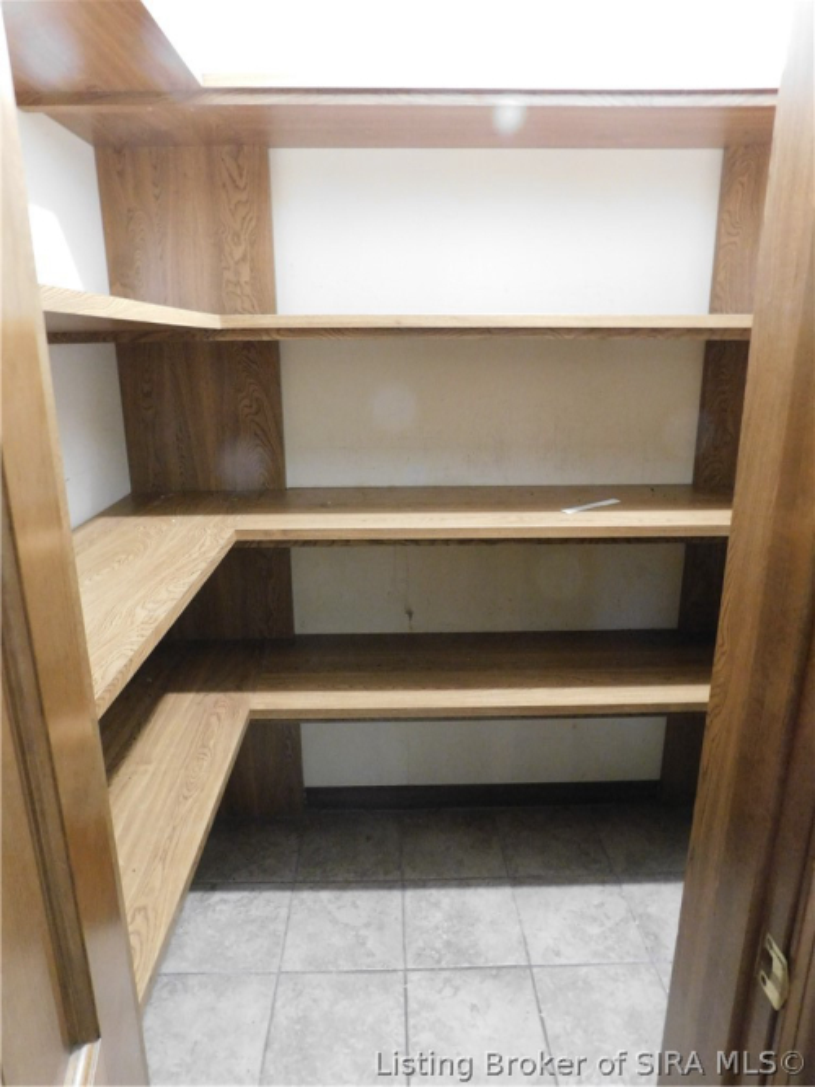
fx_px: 722
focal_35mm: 23
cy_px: 544
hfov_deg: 58.9
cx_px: 408
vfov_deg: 73.9
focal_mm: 4
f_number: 3
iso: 720
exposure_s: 1/8
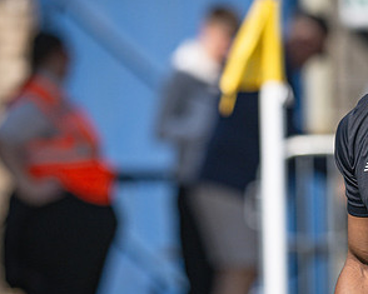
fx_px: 5226
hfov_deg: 4.0
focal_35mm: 480
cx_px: 316
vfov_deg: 3.2
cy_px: 167
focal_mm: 135
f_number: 1.8
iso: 200
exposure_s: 1/10000
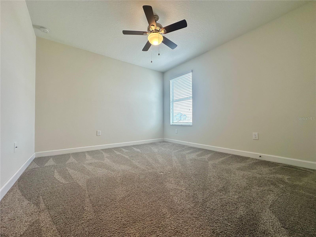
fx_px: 128
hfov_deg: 102.1
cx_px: 158
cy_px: 118
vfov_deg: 85.7
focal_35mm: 14
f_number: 2.2
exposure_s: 1/120
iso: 80
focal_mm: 2.22
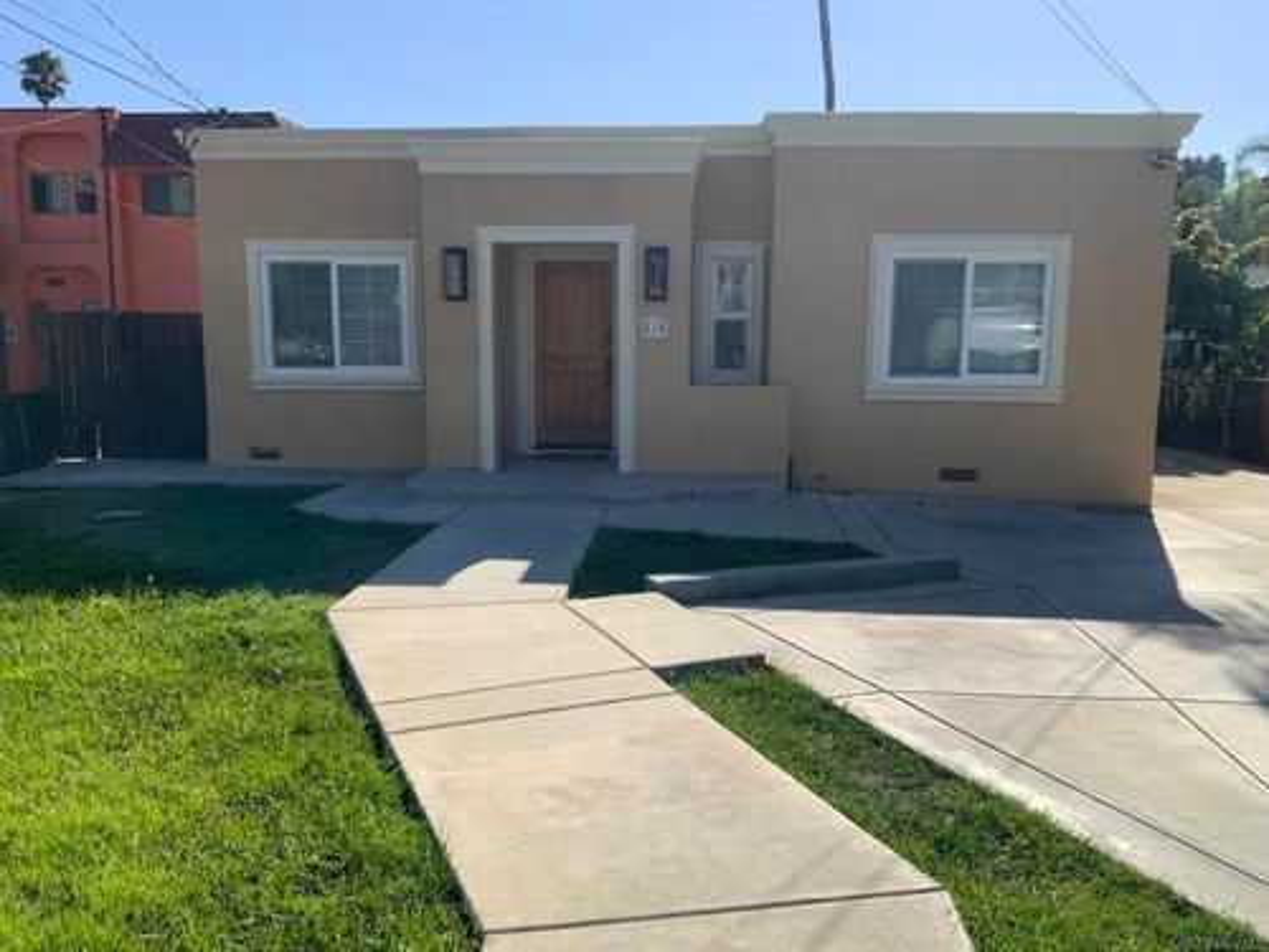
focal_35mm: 29
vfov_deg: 48.2
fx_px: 1063
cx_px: 634
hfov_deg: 61.7
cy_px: 476
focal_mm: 3
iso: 16
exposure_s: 1/2227
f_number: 1.8
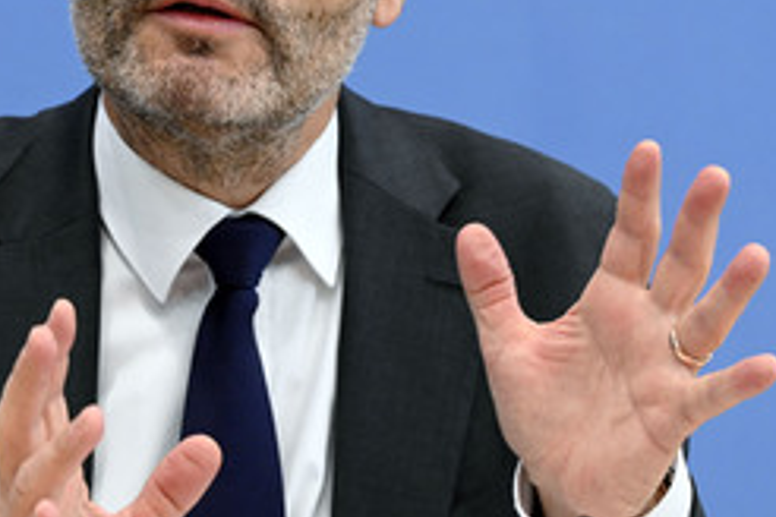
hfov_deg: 9.3
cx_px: 244
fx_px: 4742
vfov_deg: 6.2
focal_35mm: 220
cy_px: 57
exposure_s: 1/500
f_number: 6.3
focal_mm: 120
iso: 4000
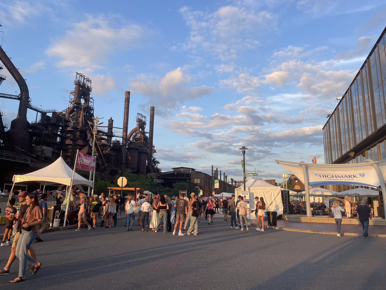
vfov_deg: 53.1
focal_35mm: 26
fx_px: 290
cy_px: 145
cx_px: 193
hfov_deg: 67.3
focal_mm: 4.2
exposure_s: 1/831
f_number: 1.6
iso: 32
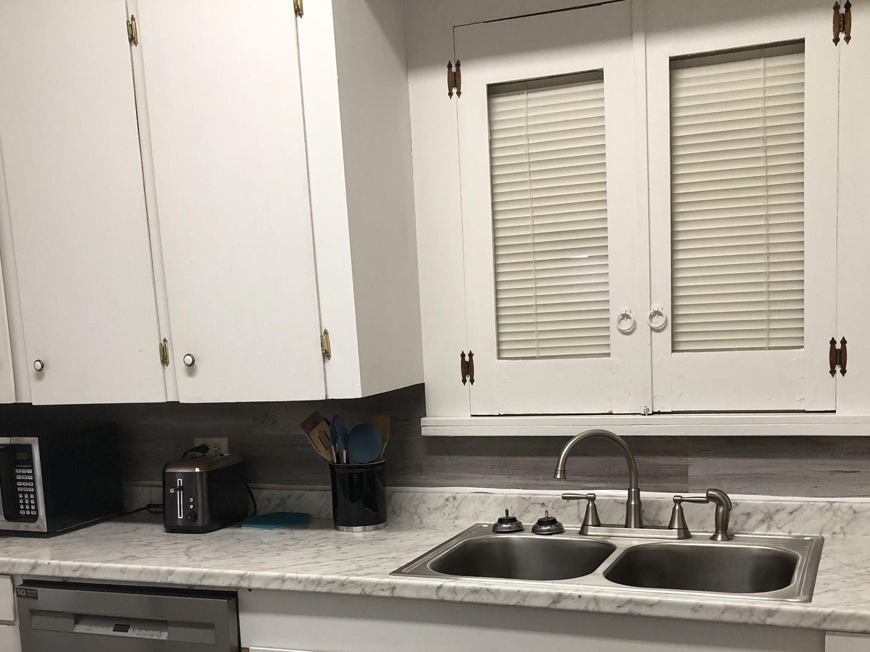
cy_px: 488
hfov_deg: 44.8
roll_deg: +2.4
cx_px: 417
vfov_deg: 33.7
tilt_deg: -9.3
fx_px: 1056
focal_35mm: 42
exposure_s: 1/30
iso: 40
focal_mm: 3.99
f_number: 1.8
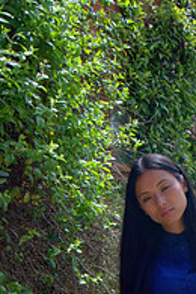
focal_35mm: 97
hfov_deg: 14.0
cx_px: 182
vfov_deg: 20.2
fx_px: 792
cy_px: 317
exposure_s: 1/800
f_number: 4.5
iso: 125
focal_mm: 28
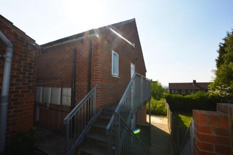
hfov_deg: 100.4
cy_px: 78
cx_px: 116
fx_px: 97
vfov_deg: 77.3
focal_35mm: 15
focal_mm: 10
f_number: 14
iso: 100
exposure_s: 1/200
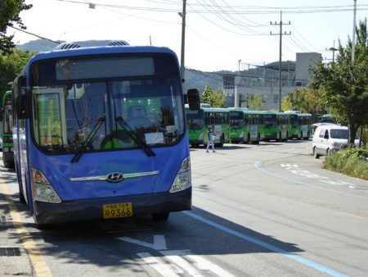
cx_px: 184
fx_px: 1042
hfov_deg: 20.0
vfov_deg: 15.1
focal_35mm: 98
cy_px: 138
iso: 160
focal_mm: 16.1
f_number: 4.9
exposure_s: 1/400
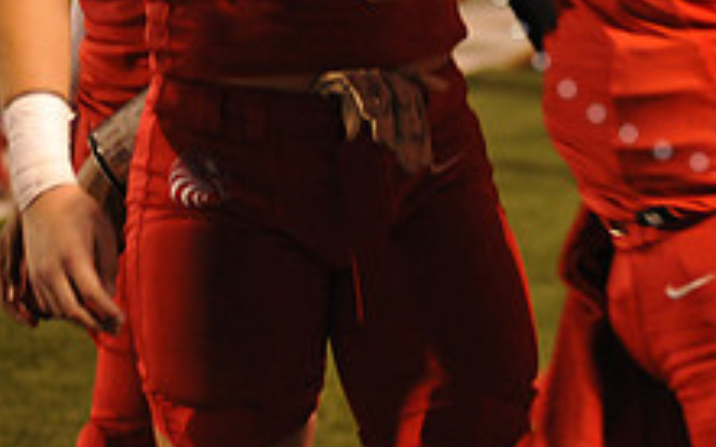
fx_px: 4175
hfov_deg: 9.7
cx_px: 774
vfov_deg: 6.1
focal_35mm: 214
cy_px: -134
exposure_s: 1/125
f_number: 2.8
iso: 1600
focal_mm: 80
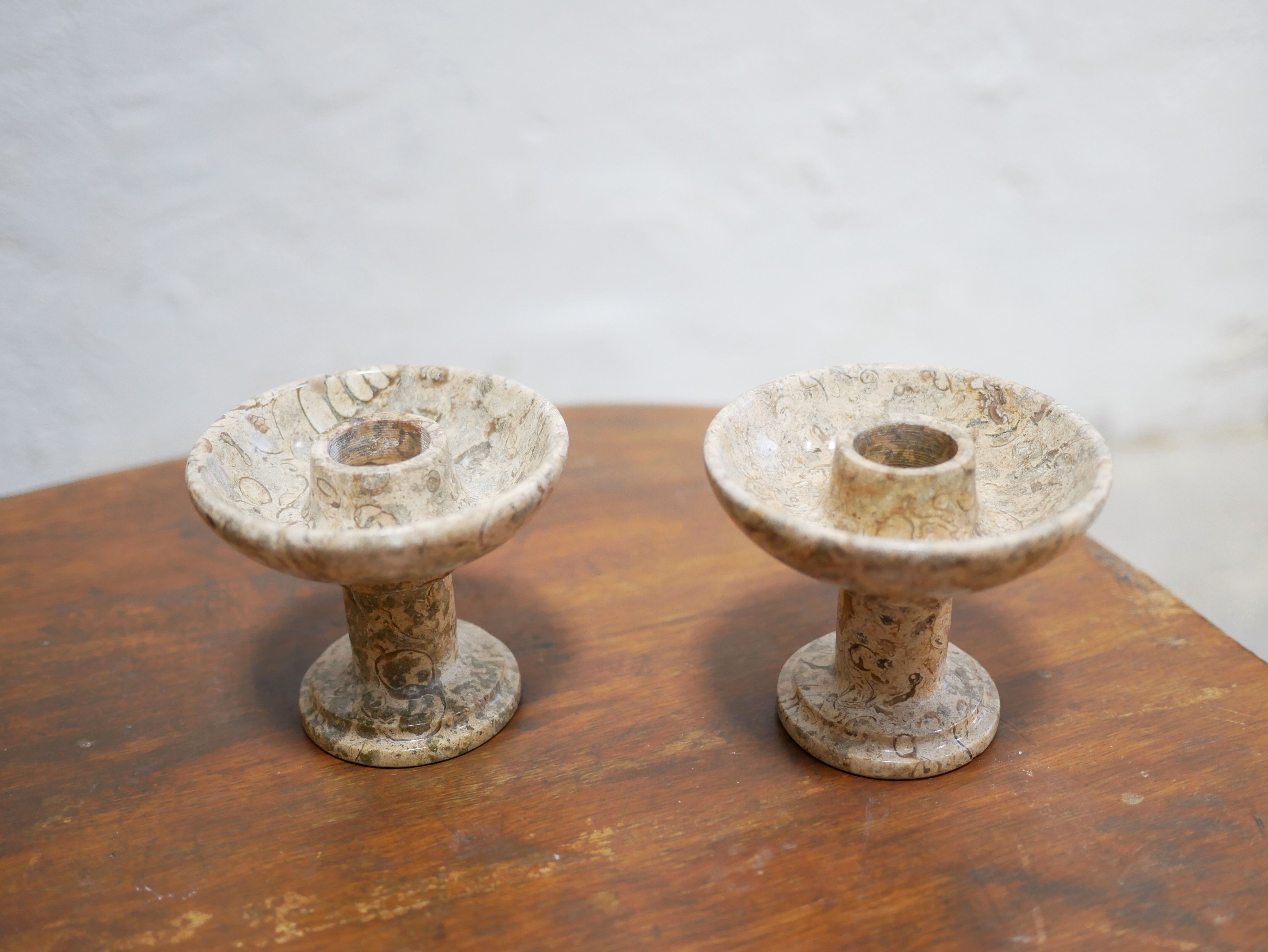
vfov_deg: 36.0
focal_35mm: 40
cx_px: 634
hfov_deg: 46.8
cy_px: 476
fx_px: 1466
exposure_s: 1/60
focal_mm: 20
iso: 640
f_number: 1.7
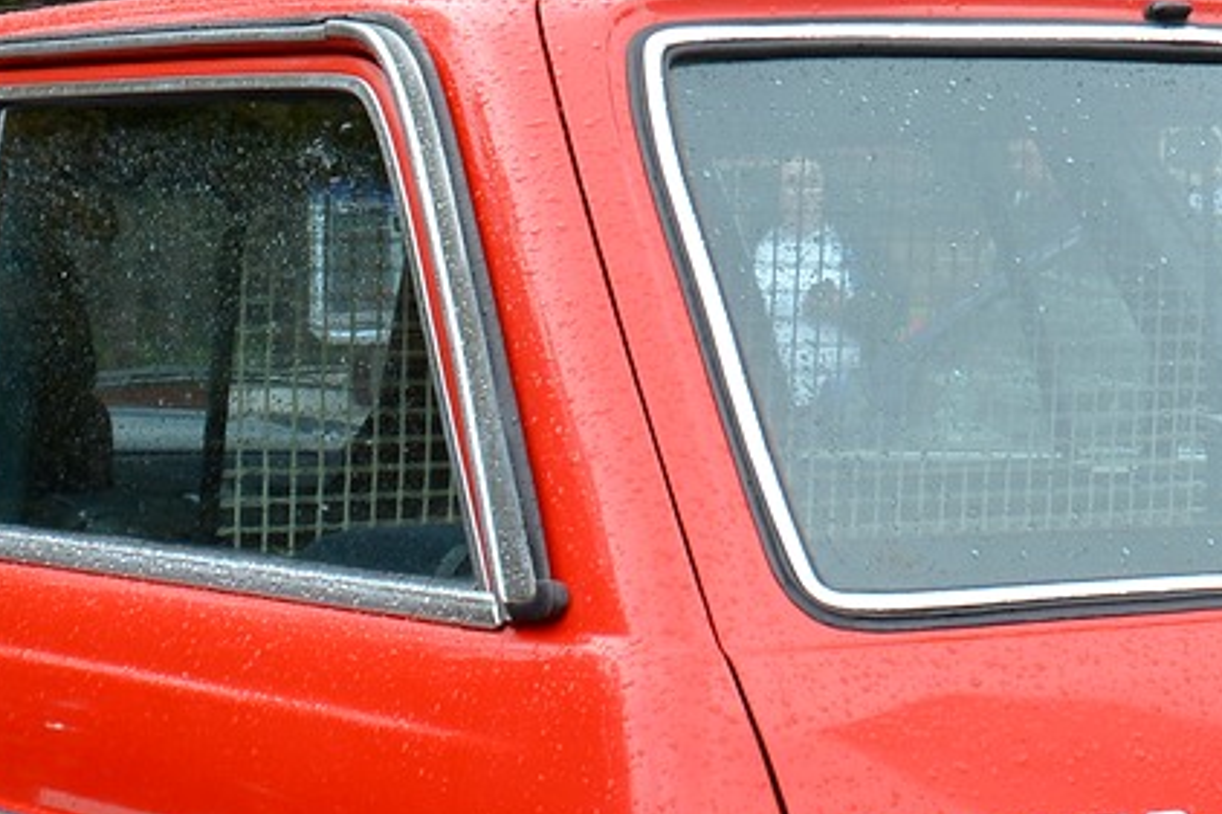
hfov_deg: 21.2
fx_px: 3257
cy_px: 582
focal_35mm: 96
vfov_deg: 14.2
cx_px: 695
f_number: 6.3
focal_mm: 18
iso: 200
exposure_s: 1/160
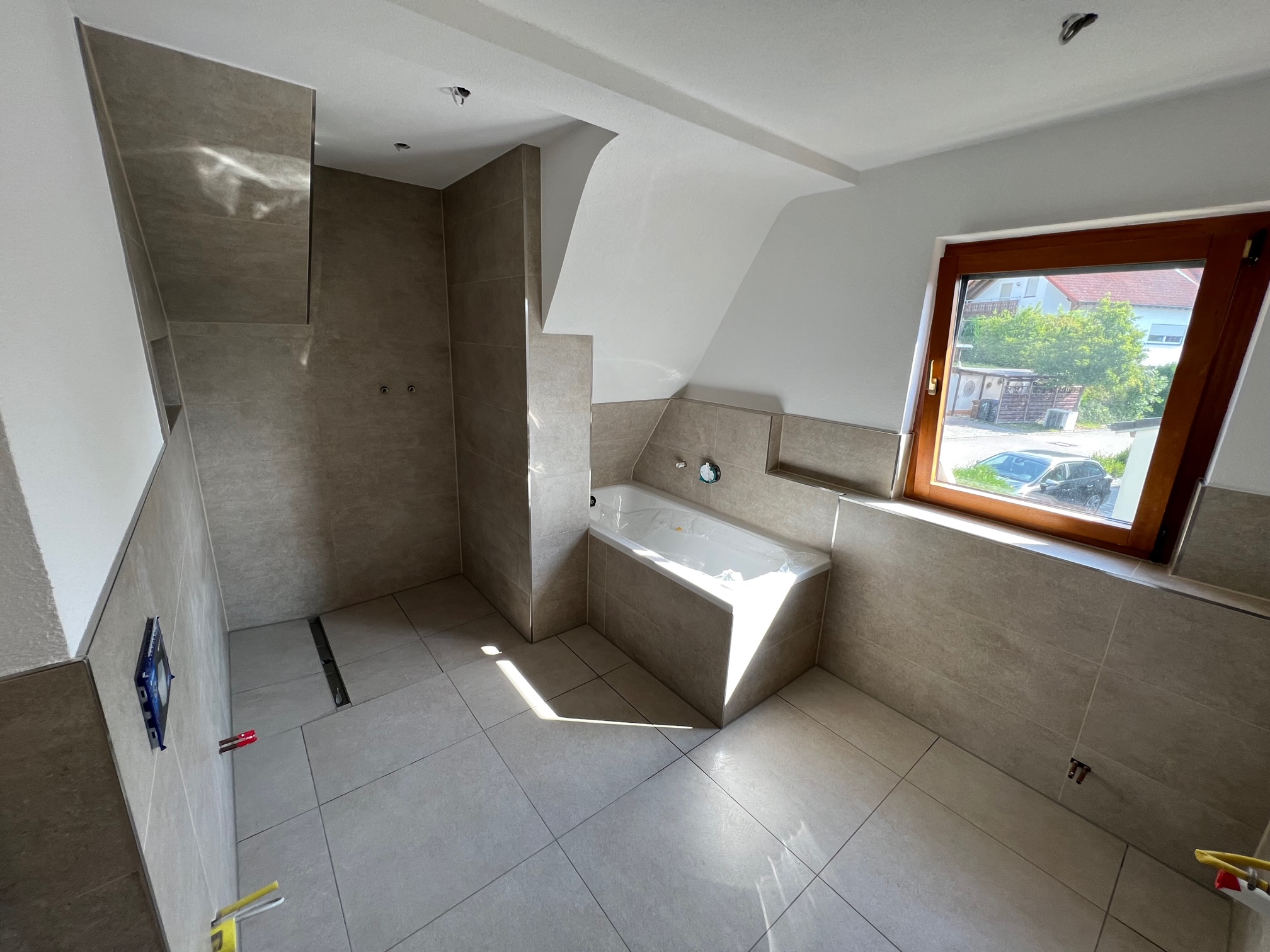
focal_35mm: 13
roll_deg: -2.3
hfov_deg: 106.2
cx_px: 635
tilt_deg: -14.9
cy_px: 476
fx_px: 477
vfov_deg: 89.9
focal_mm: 1.57
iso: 40
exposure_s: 1/99
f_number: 1.8
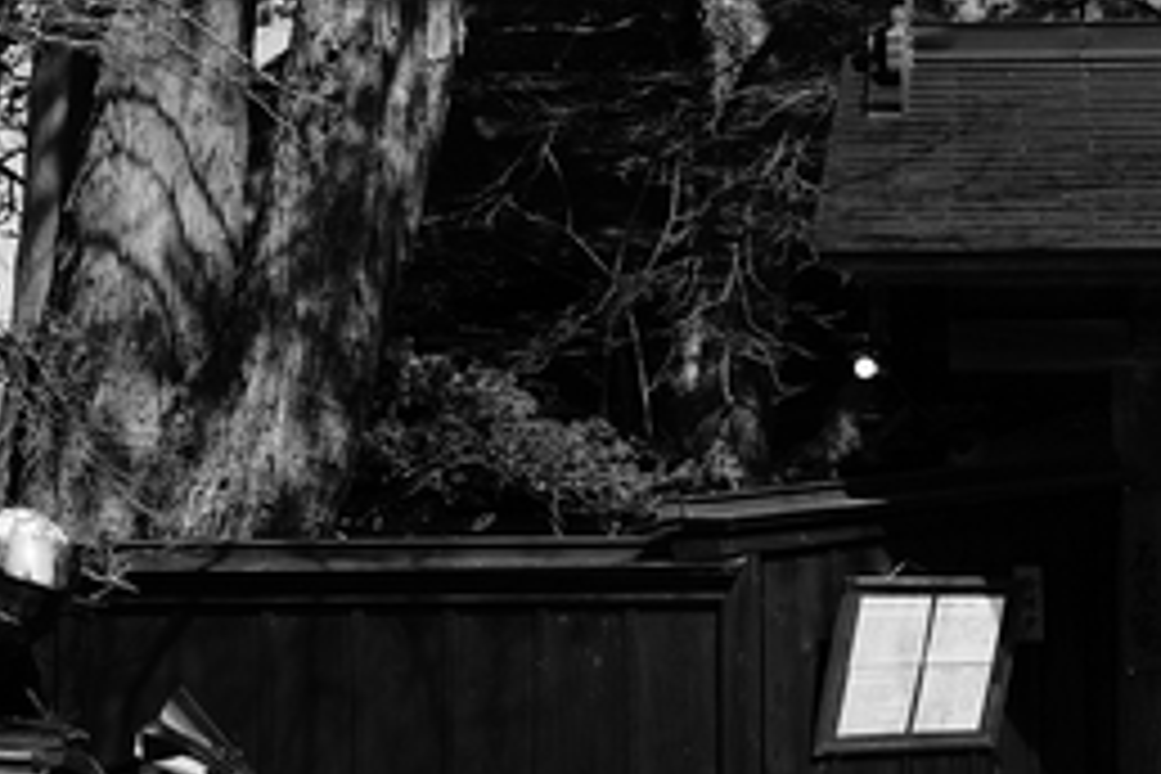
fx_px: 2999
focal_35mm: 93
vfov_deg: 14.7
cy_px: 407
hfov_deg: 21.7
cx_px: 846
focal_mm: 30
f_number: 5
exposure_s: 1/1250
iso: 100
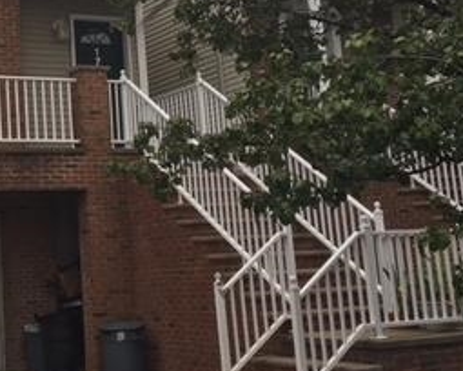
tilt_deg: +13.0
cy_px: 78
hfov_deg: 25.9
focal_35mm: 71
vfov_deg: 21.3
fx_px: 973
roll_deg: +2.5
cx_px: 49
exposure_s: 1/195
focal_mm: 4.15
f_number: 2.2
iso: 25
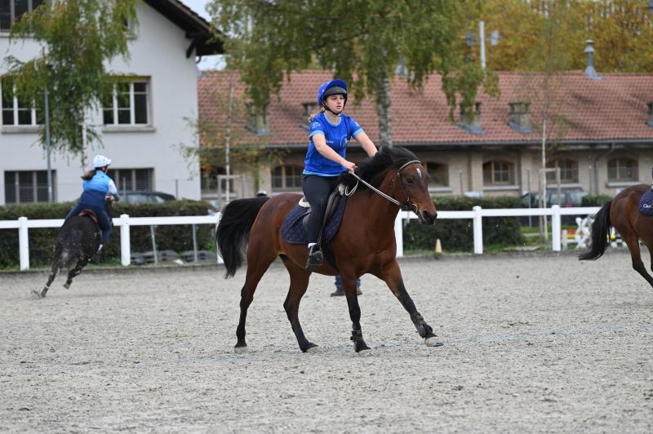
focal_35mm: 160
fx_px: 2900
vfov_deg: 8.6
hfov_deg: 12.8
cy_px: 217
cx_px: 326
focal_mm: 160
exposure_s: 1/800
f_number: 4.8
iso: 640
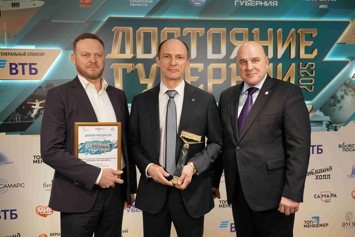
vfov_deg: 37.9
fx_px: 345
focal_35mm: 35
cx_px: 178
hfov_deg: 54.4
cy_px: 118
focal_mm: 35
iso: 1250
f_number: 6.3
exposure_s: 1/200
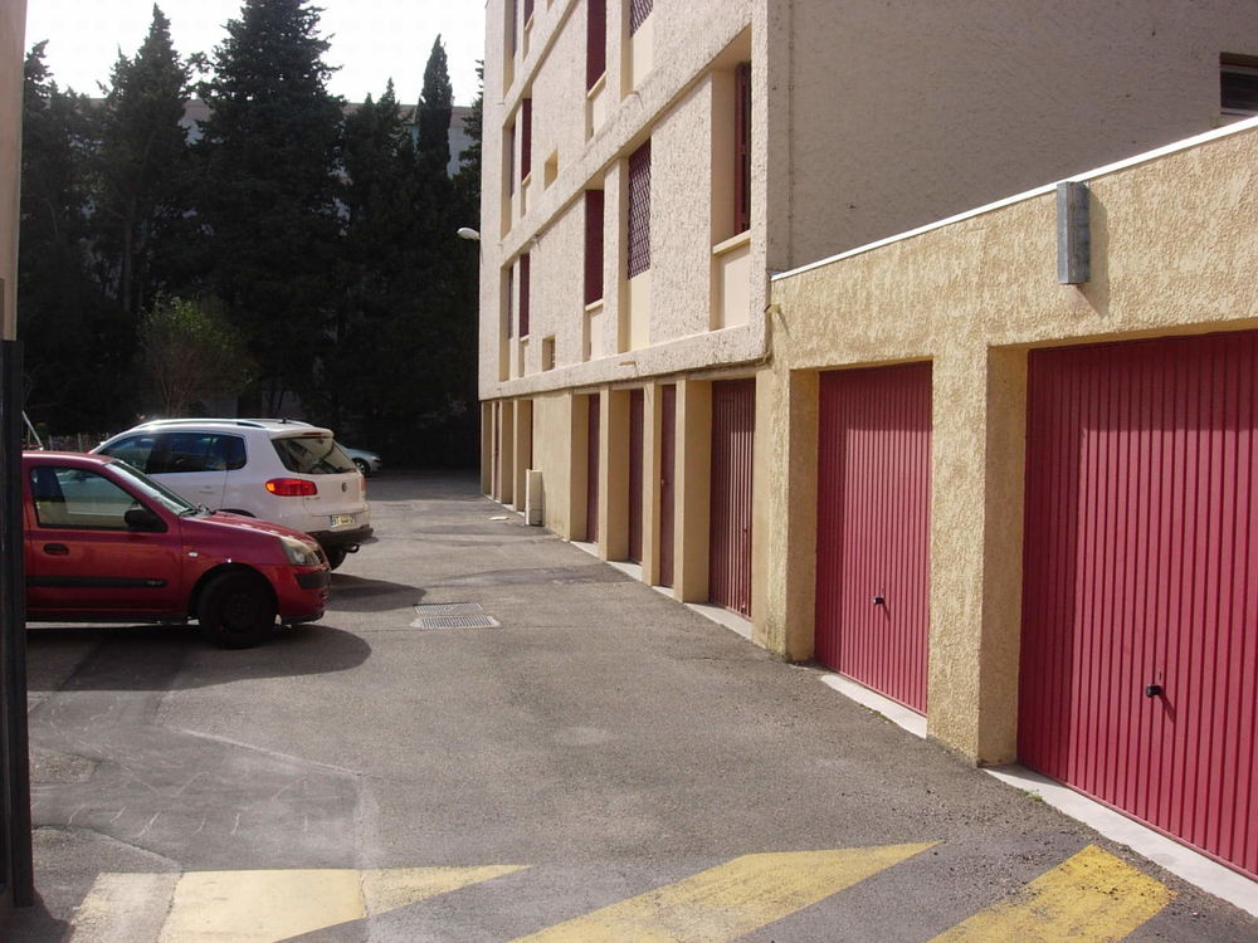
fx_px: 1381
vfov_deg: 37.7
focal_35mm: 38
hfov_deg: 49.0
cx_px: 629
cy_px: 472
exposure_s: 1/558
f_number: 4.8
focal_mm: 7.8
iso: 79
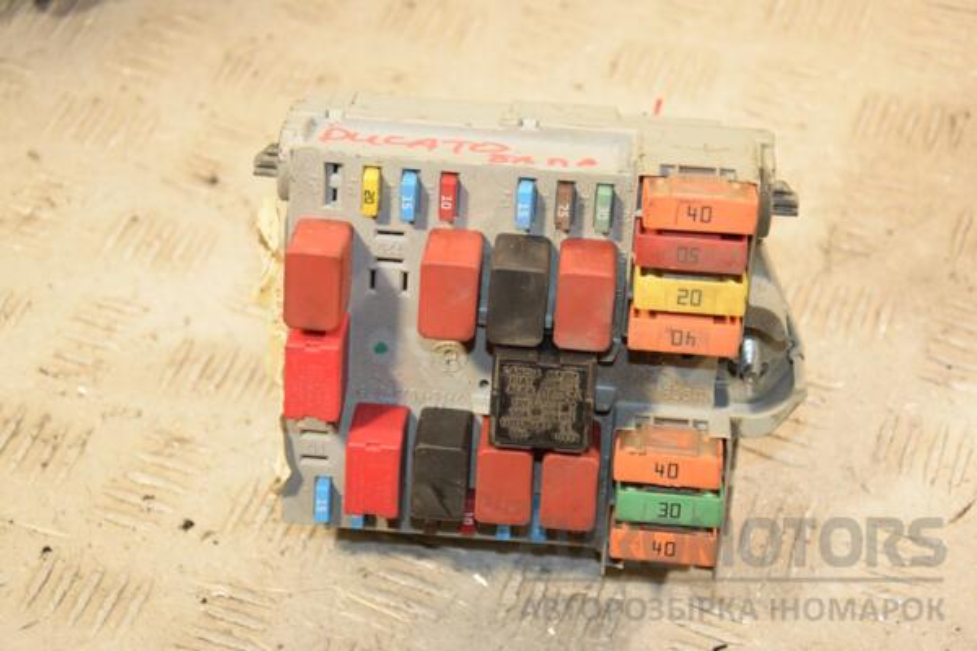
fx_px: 2361
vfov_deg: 15.7
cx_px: 488
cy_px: 326
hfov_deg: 23.4
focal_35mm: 87
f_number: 5.6
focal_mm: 58
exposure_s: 1/200
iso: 800
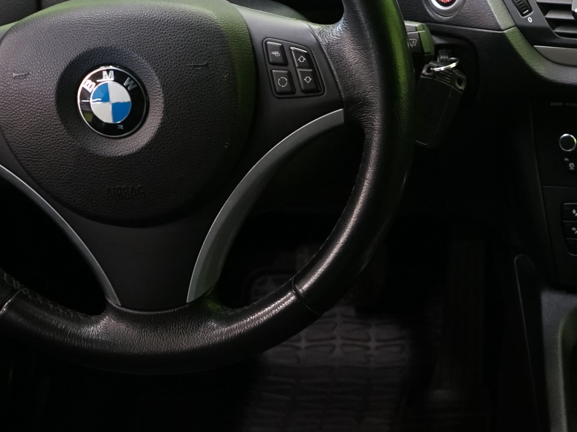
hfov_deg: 22.2
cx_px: 673
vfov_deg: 17.9
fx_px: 1367
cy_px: 315
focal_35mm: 82
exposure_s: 1/20
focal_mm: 28
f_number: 5
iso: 1600
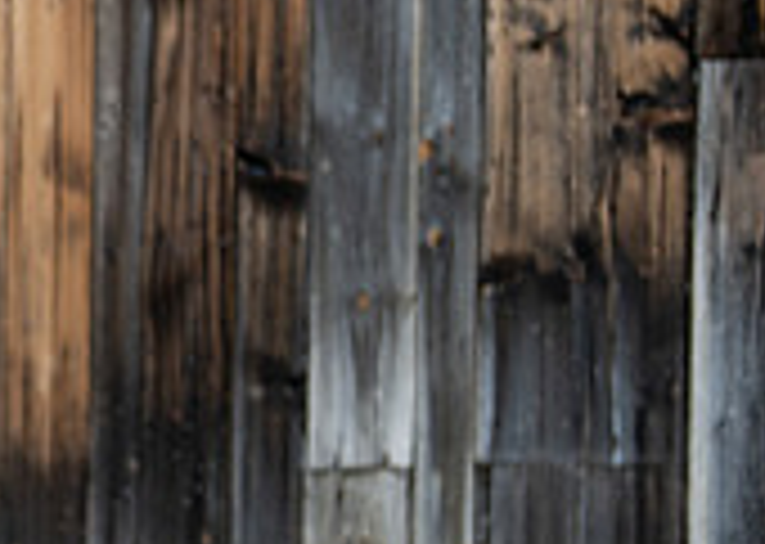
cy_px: 459
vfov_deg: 8.0
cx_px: -400
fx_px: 3884
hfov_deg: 10.8
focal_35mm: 179
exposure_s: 1/2000
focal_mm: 50
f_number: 1.2
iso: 100
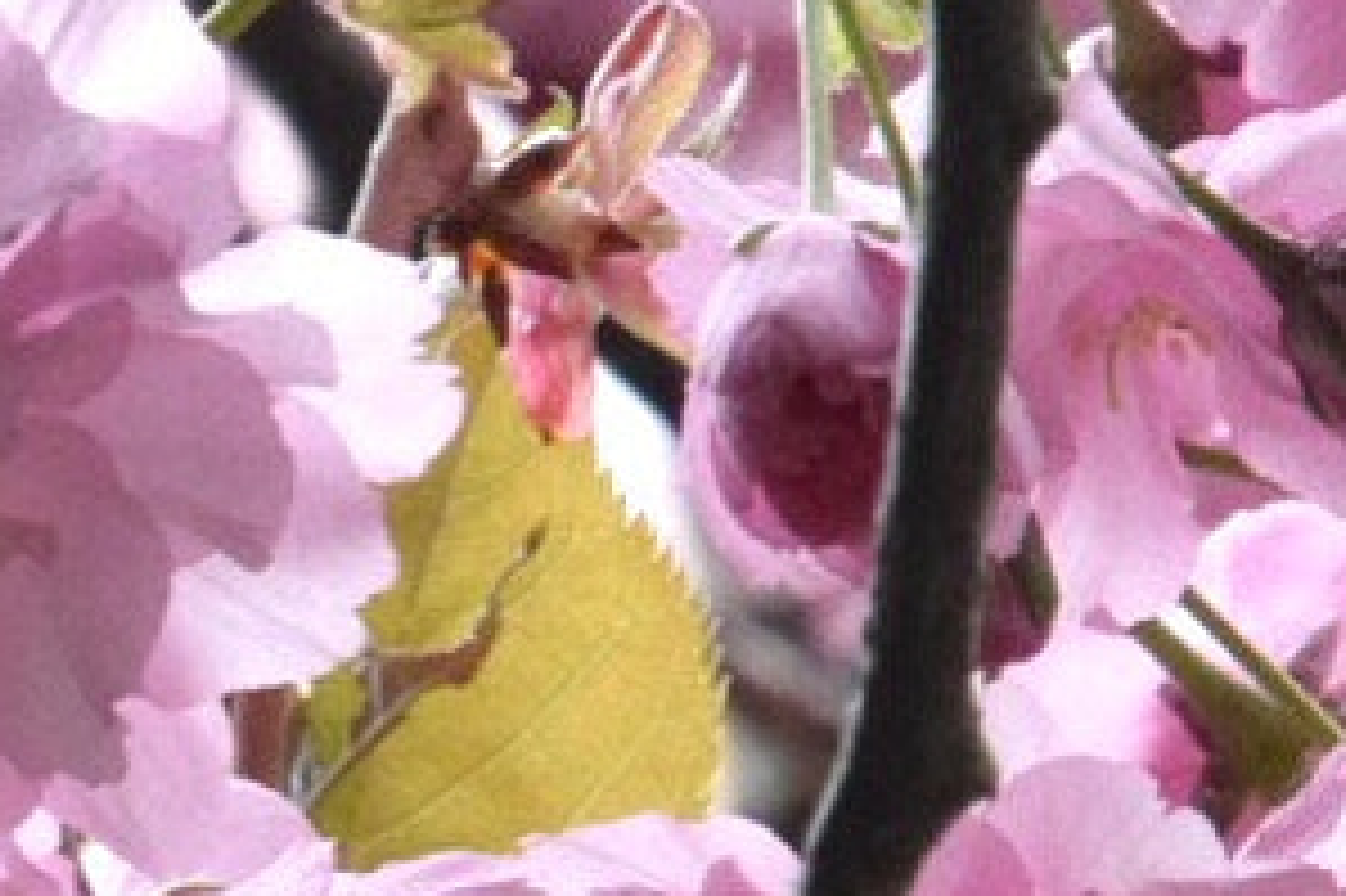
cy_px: 817
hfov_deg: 0.9
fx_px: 90054
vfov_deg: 0.6
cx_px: -122
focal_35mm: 2410
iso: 1000
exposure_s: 1/160
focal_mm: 300
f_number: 14
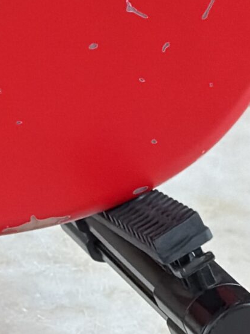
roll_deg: -0.4
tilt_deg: -13.9
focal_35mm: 461
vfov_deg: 4.2
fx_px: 4441
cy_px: -412
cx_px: -108
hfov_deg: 3.2
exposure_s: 1/117
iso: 400
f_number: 2.8
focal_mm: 16.89
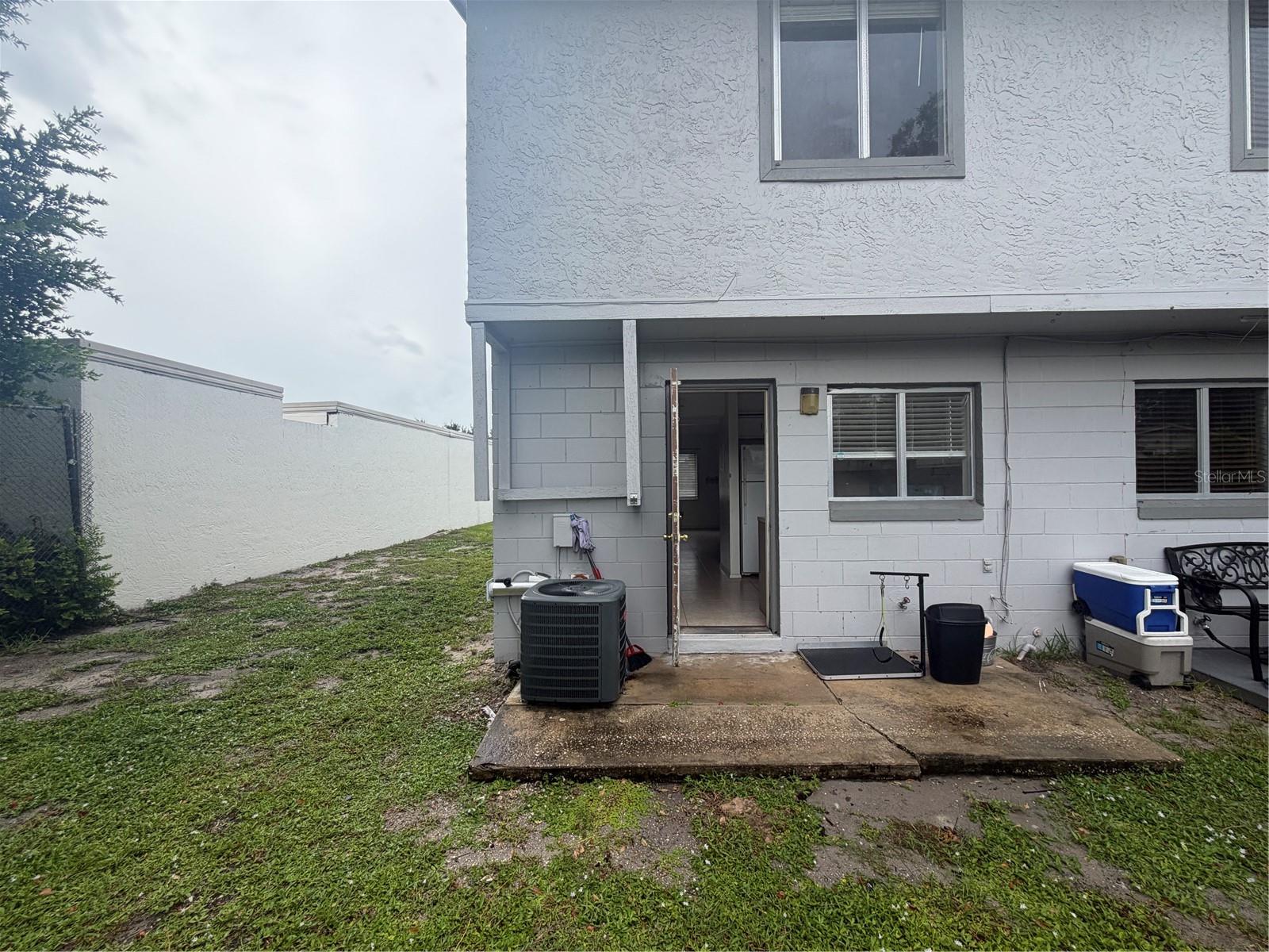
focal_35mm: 14
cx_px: 634
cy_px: 476
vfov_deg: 85.7
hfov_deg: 102.1
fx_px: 513
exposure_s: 1/502
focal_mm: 2.22
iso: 40
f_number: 2.2
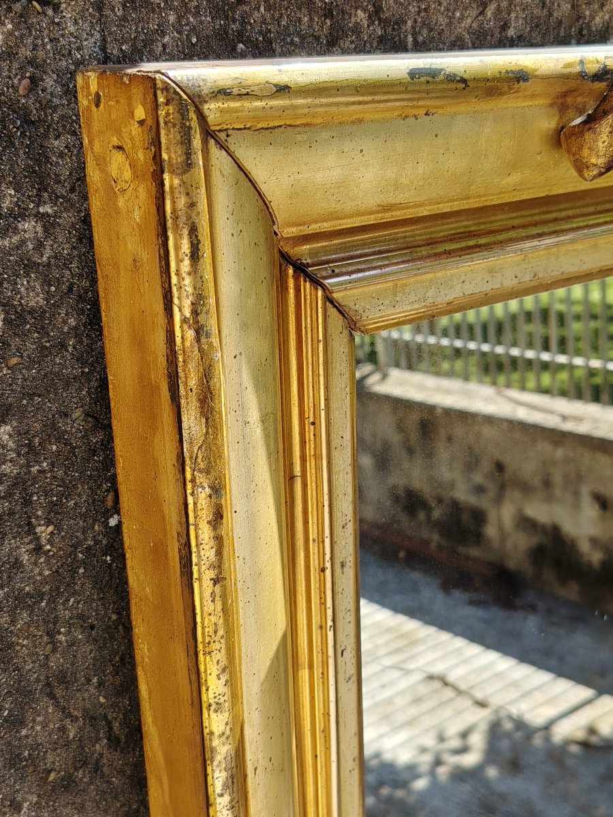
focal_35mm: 42
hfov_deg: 34.3
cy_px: 408
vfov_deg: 44.8
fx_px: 992
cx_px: 306
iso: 100
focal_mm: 5.25
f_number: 1.75
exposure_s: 1/455
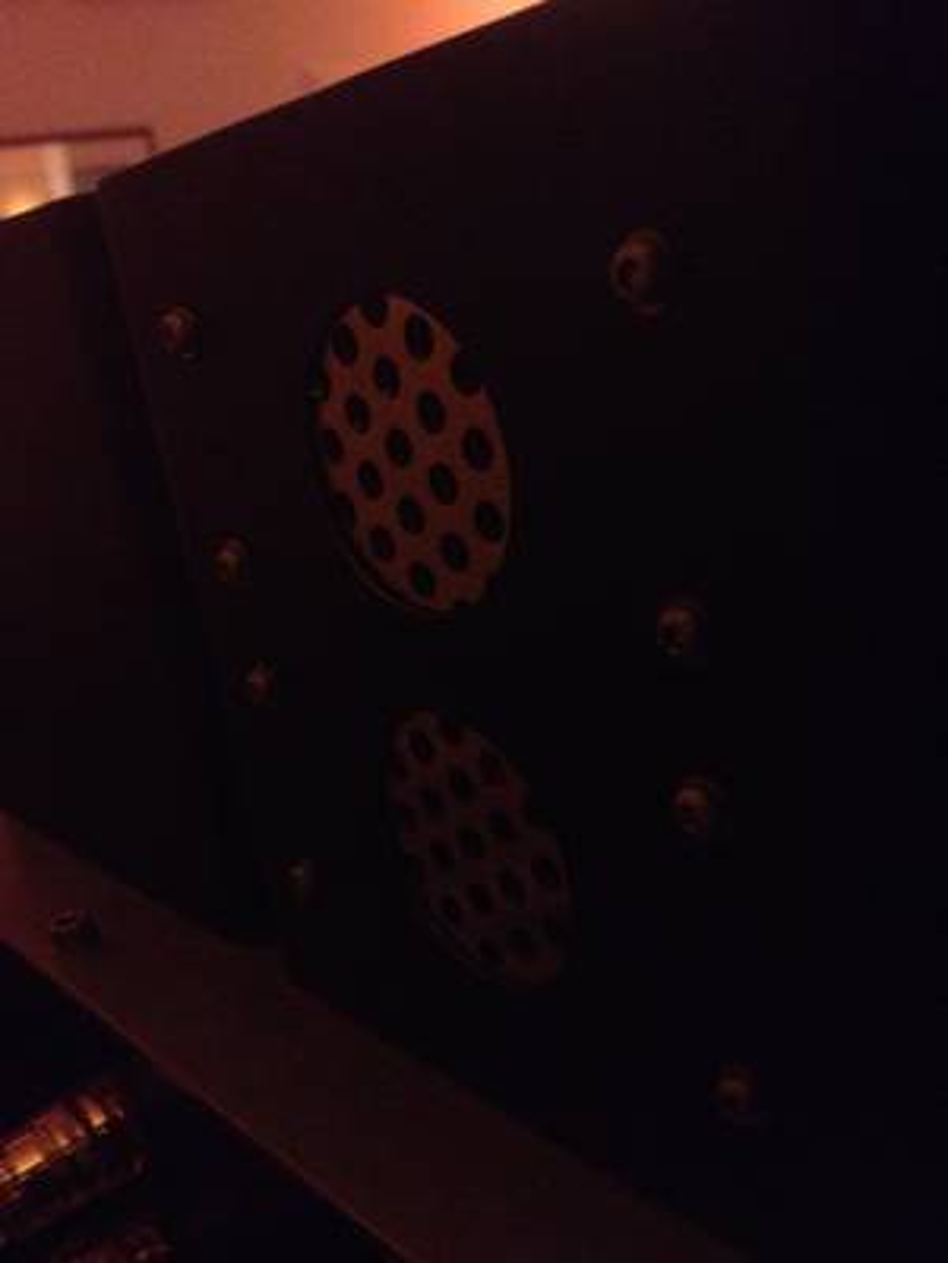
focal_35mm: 35
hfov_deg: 40.7
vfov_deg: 52.6
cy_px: 632
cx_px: 474
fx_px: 1278
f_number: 2.4
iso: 800
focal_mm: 4.28
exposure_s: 1/15
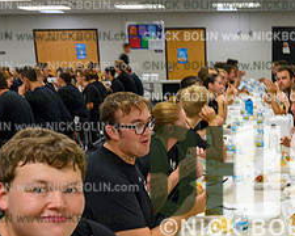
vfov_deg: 25.8
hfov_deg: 31.5
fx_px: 506
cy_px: 187
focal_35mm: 58
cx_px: 243
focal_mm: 24
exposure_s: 1/30
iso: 200
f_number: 4.5
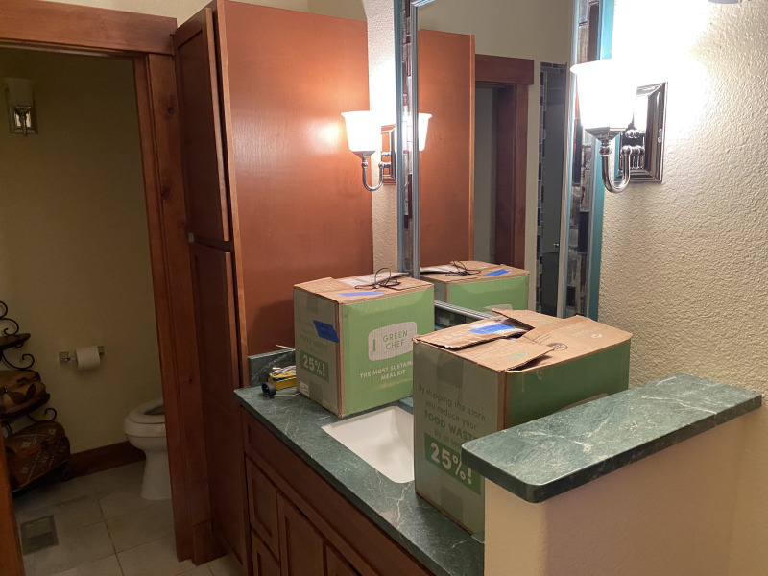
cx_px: 384
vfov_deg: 53.1
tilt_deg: -11.4
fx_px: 577
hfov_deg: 67.3
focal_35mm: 26
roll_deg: +1.3
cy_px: 288
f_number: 1.8
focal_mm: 4.25
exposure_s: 1/60
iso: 400
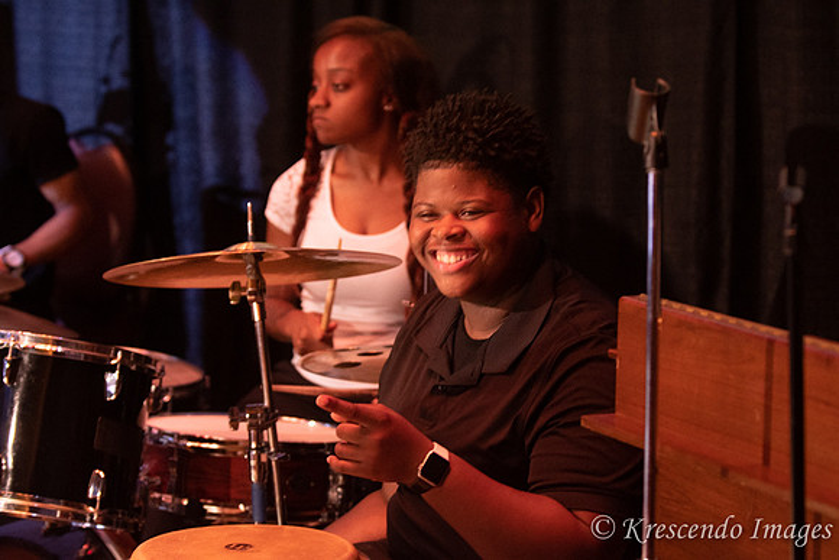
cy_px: 280
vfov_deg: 13.0
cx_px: 420
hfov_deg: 19.5
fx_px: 2448
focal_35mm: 105
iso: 1600
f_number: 2.8
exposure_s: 1/200
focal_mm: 70
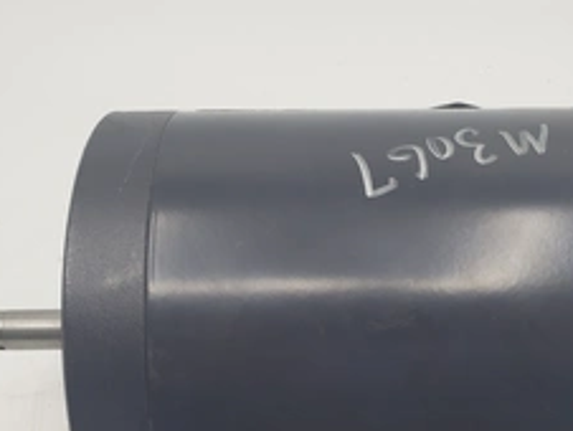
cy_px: 314
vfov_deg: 31.1
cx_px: 368
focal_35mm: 46
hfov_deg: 40.8
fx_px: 762
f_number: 2.4
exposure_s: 1/120
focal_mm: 4.3
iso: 80
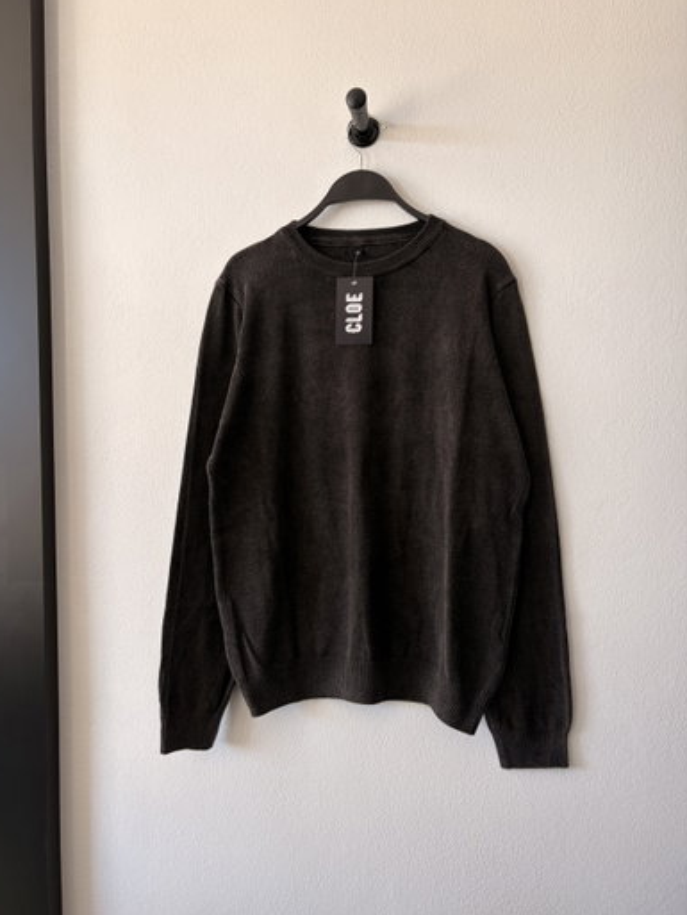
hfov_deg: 51.4
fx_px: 714
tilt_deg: -0.4
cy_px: 466
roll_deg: +0.4
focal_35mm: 27
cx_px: 332
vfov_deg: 65.3
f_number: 1.6
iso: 64
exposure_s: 1/122
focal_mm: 5.96
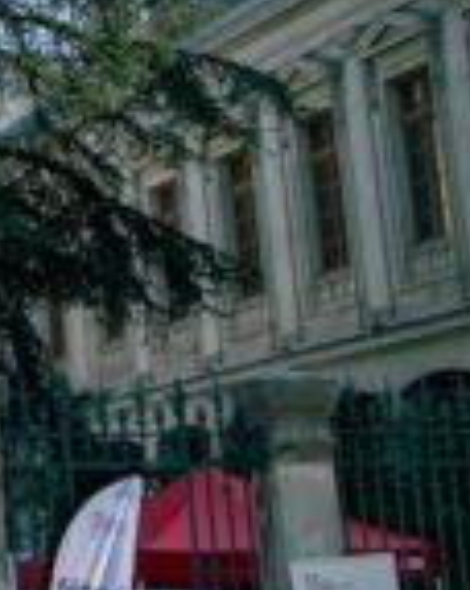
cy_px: 64
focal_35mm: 126
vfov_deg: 15.1
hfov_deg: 9.9
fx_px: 2196
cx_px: -833
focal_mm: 24
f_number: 6.3
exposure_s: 1/125
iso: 200
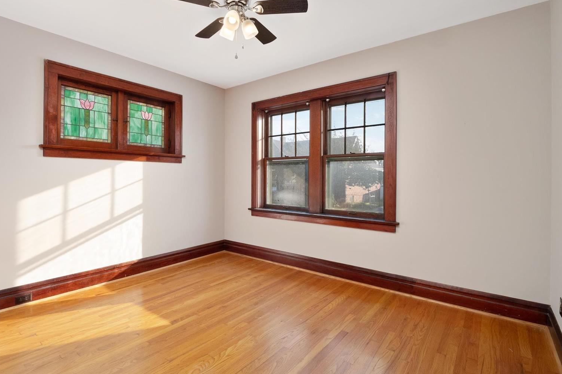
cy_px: 180
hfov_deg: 93.2
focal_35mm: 17
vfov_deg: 70.4
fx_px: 265
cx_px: 269
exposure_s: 1/20
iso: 640
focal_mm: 8
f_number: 10
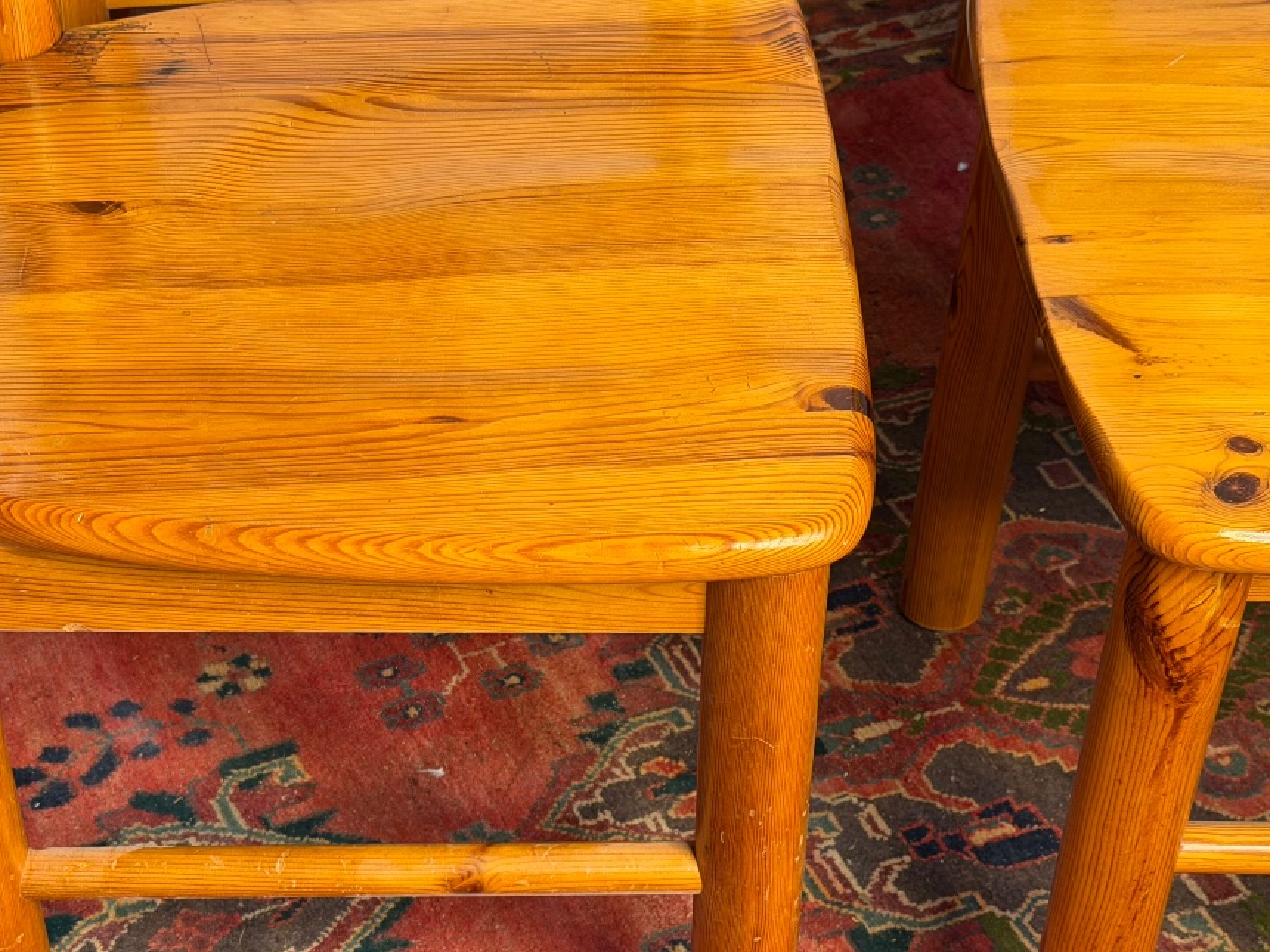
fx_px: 2458
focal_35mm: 67
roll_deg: +2.8
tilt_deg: -42.4
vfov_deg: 21.9
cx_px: 443
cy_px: 615
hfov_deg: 28.8
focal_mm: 6.76
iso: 125
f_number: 1.78
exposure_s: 1/50
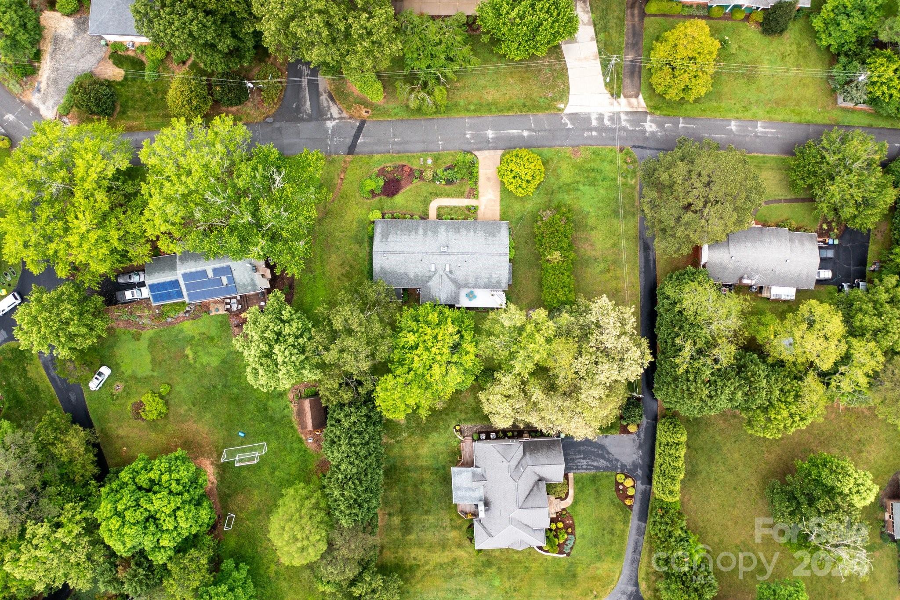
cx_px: 450
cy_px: 300
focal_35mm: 28
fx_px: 700
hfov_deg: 65.5
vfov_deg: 46.4
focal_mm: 10.26
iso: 100
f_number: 2.8
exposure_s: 1/120
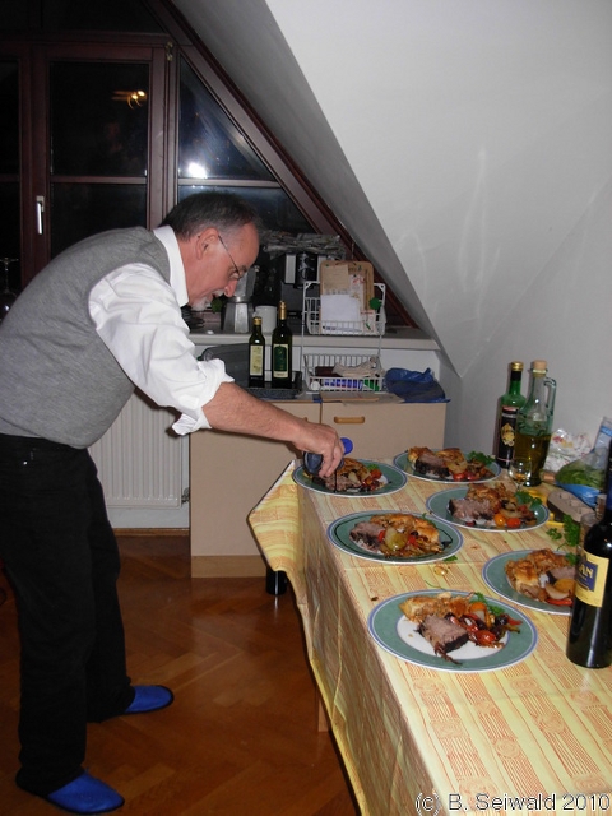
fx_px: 896
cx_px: 306
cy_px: 408
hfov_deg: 37.7
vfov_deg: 49.0
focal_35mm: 38
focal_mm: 6.3
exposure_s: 1/38
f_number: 2.9
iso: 94
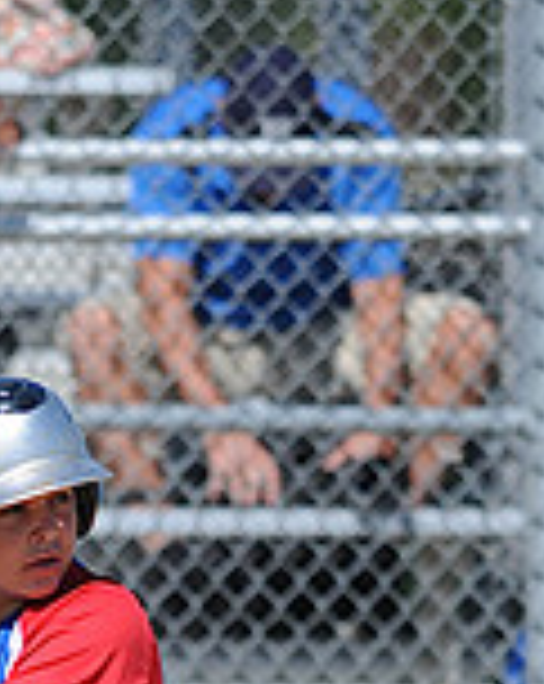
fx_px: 25273
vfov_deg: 1.5
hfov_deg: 1.2
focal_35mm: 1252
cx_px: 110
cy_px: 878
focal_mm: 300
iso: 200
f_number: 4
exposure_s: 1/2000
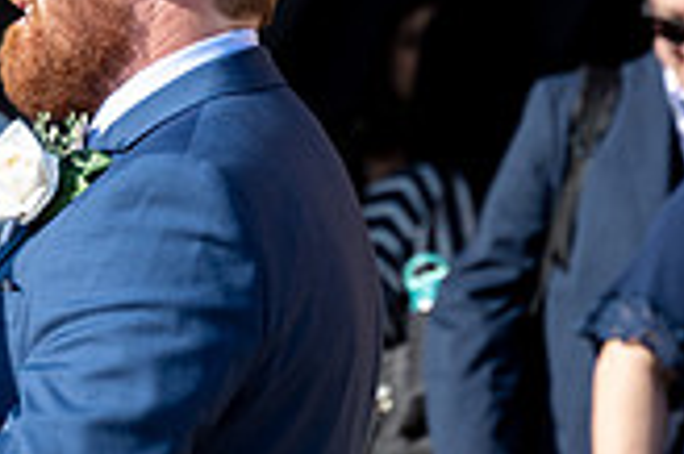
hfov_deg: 7.7
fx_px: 5049
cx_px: 171
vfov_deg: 5.2
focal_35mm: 266
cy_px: 131
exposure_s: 1/4000
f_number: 2.8
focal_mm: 75
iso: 200
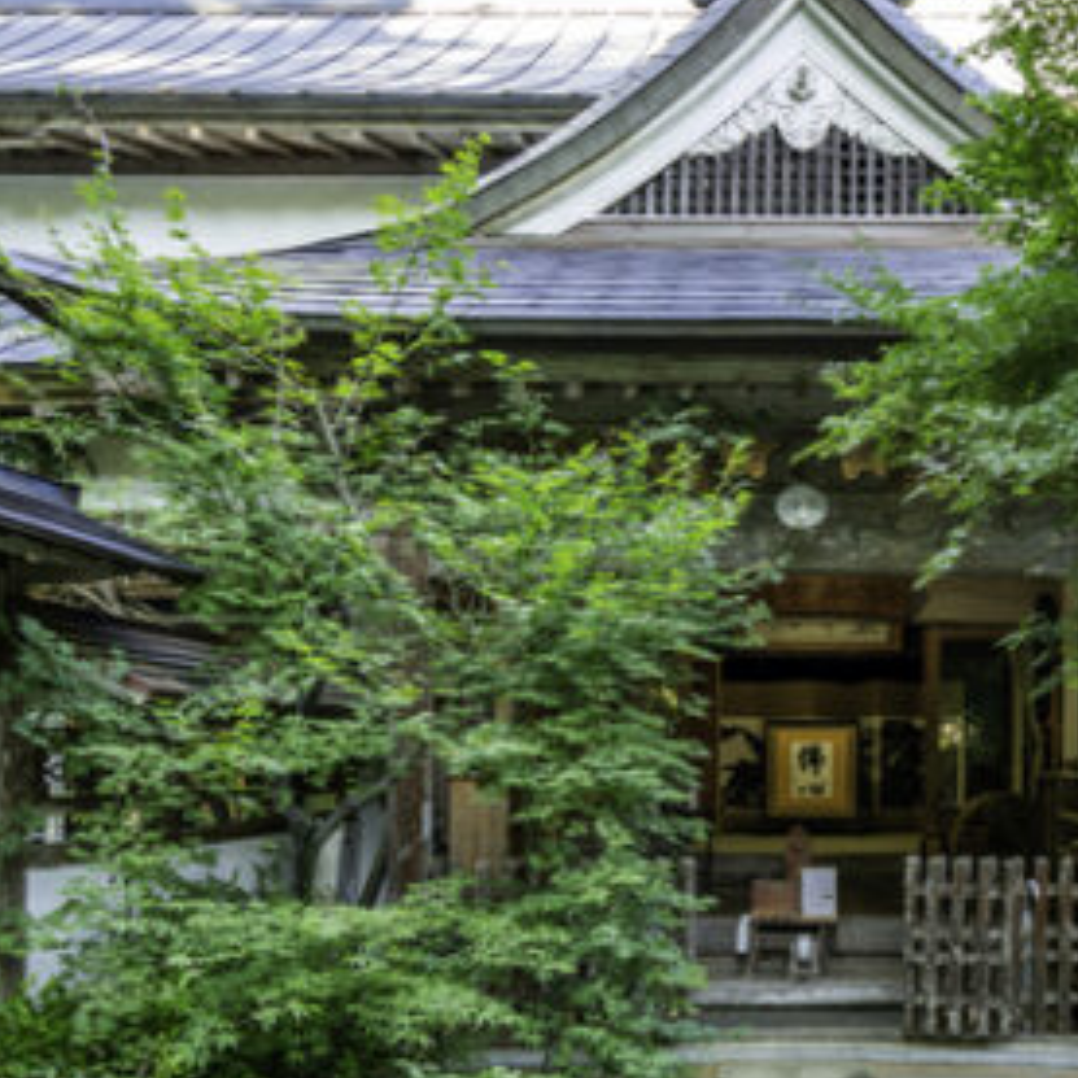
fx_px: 1233
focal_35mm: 35
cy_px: 537
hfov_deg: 46.7
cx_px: 693
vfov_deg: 47.2
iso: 160
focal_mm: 19
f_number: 4
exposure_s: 1/25
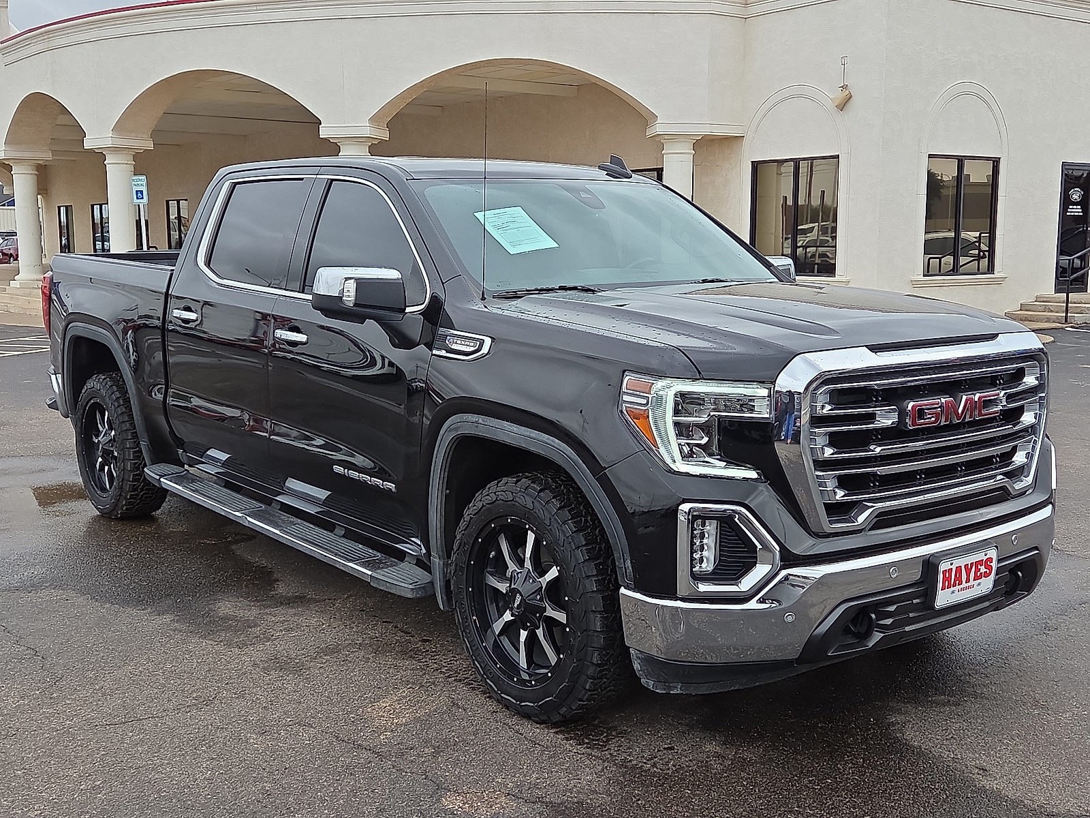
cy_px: 409
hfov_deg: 46.8
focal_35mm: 40
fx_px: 1260
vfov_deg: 36.0
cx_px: 545
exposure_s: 1/417
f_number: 1.8
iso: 25
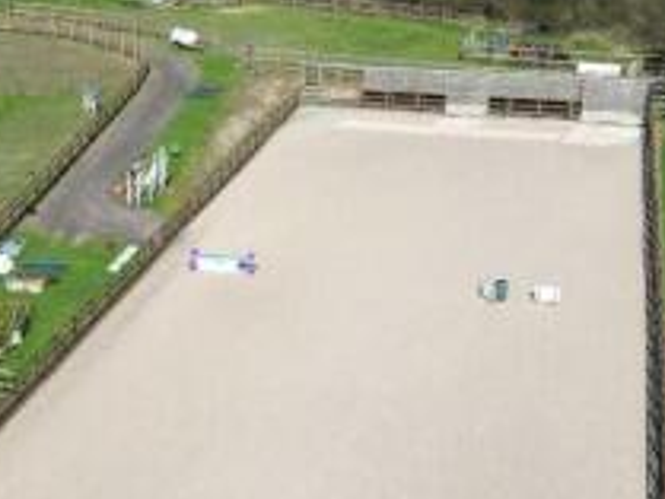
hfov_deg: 28.5
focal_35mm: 67
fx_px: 1288
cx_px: 164
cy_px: 332
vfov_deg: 21.9
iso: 120
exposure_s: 1/3000
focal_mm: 6.72
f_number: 1.7
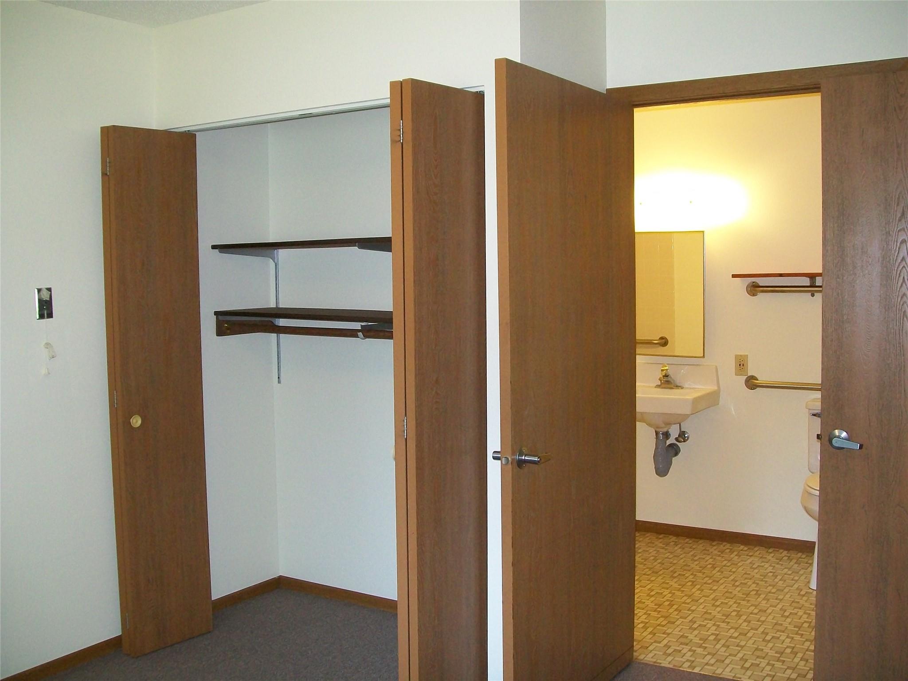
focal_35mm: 36
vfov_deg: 39.7
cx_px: 454
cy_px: 340
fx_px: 944
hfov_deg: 51.4
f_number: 2.7
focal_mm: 6
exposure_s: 1/60
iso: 160
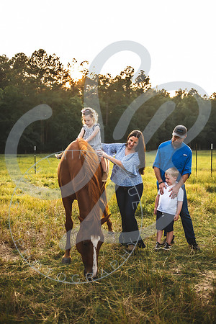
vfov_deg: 50.7
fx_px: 342
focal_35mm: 38
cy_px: 162
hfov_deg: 35.1
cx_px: 108
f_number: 2.8
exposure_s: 1/250
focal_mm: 38
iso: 125
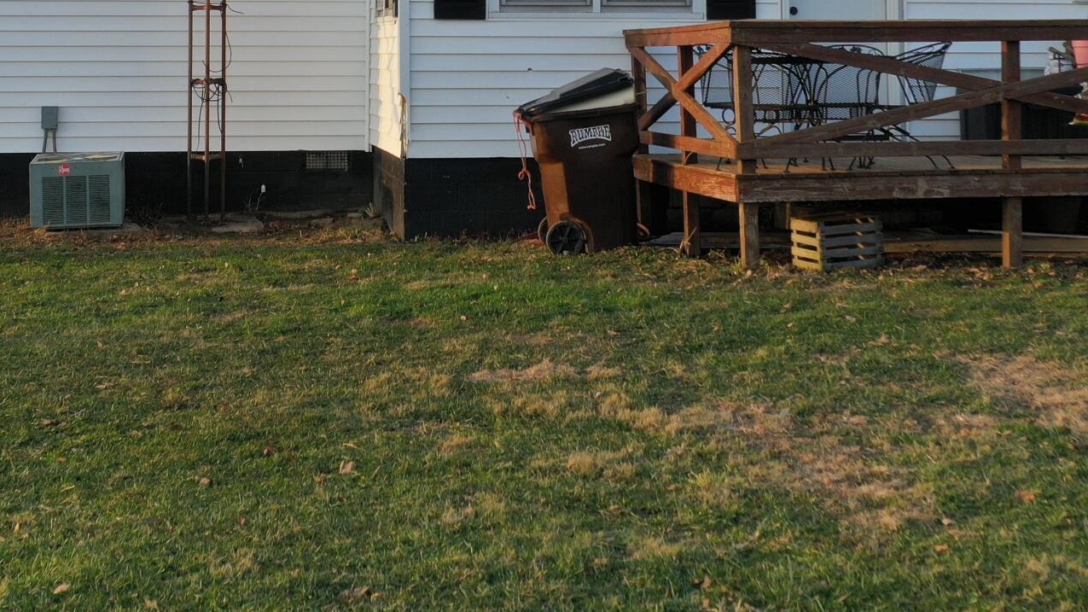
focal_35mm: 69
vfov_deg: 16.8
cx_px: 516
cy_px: -85
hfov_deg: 30.6
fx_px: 1990
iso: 100
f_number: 4.5
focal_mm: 10.26
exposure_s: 1/200
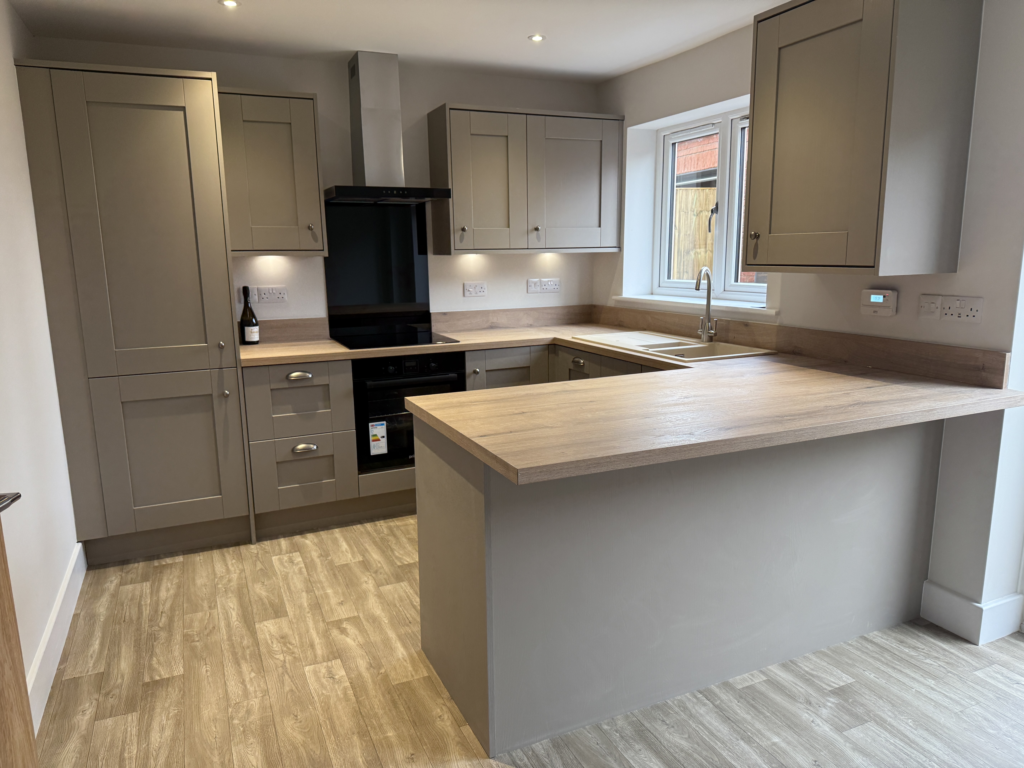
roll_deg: +1.1
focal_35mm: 24
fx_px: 710
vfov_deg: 56.8
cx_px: 512
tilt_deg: -10.9
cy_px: 384
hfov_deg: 71.6
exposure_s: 1/100
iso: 160
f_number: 1.78
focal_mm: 6.76
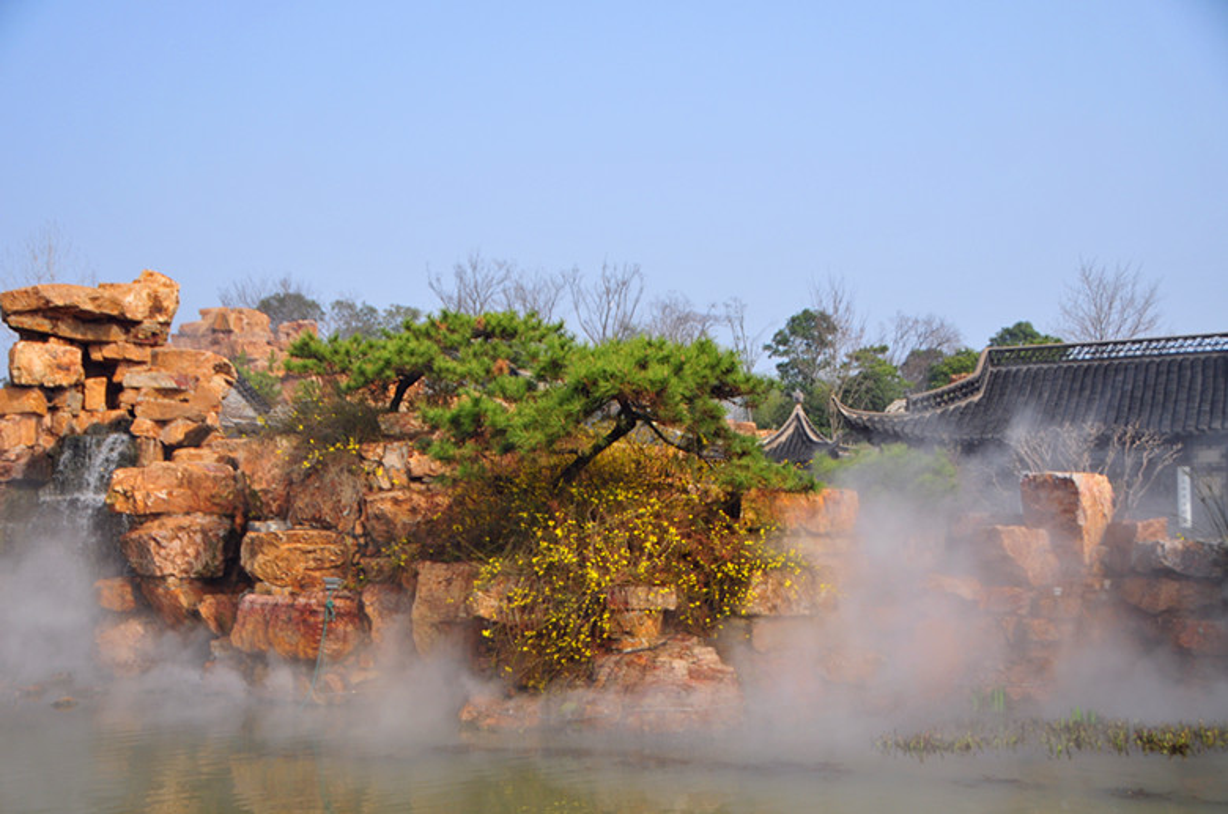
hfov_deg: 49.6
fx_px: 1328
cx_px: 614
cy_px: 407
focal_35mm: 39
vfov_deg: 34.1
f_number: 4
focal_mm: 26
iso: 200
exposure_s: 1/1250
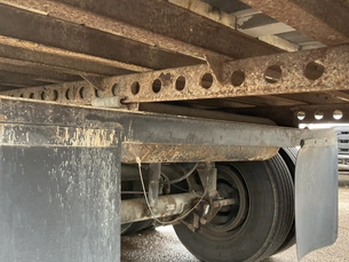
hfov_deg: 48.9
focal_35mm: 38
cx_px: 181
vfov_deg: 37.6
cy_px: 156
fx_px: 383
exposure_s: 1/122
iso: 64
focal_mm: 3
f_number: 1.8
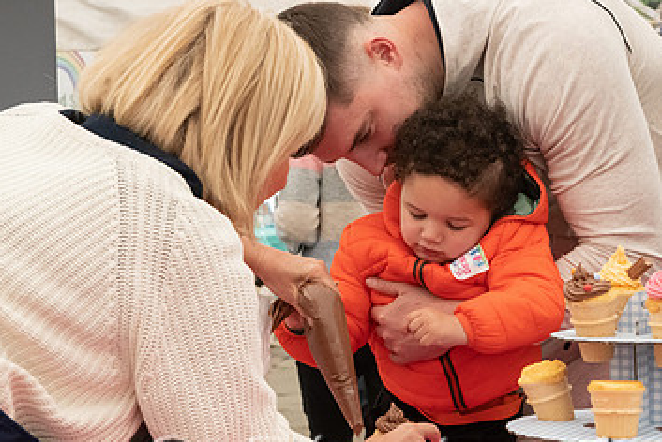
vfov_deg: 14.9
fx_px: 1693
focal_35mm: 92
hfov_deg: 22.0
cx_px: 467
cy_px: 256
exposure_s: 1/320
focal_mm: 56
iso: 4500
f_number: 8
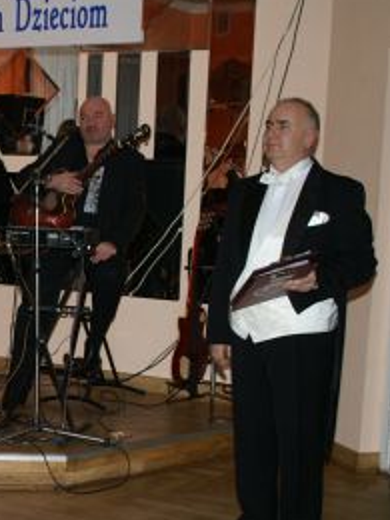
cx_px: -88
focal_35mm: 72
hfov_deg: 19.2
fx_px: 1082
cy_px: 318
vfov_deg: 27.0
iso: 200
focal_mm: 26
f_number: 5.6
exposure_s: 1/60
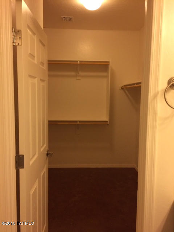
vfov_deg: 61.7
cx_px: 87
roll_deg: +0.5
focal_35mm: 29
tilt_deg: -6.8
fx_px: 194
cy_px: 116
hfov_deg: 48.2
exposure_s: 1/30
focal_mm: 4.15
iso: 200
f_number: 2.2
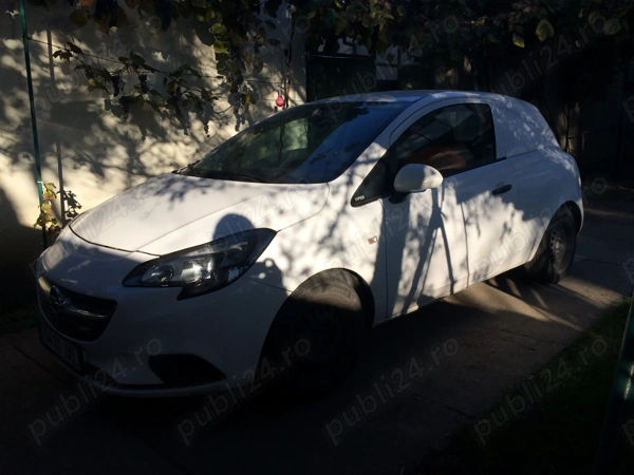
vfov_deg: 48.2
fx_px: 531
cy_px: 238
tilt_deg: -12.0
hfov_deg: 61.7
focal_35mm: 29
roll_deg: +0.7
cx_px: 317
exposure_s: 1/1208
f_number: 2.2
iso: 32
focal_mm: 4.15
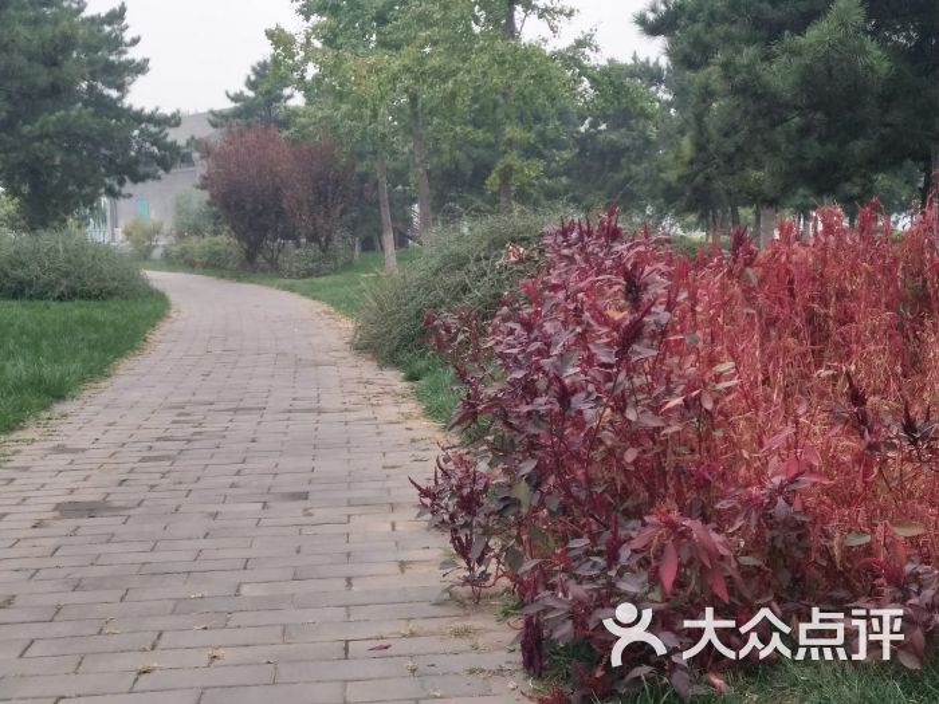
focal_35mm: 26
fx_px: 705
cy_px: 352
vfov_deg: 53.1
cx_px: 470
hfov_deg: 67.3
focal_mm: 3.88
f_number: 2
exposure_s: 1/286
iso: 125
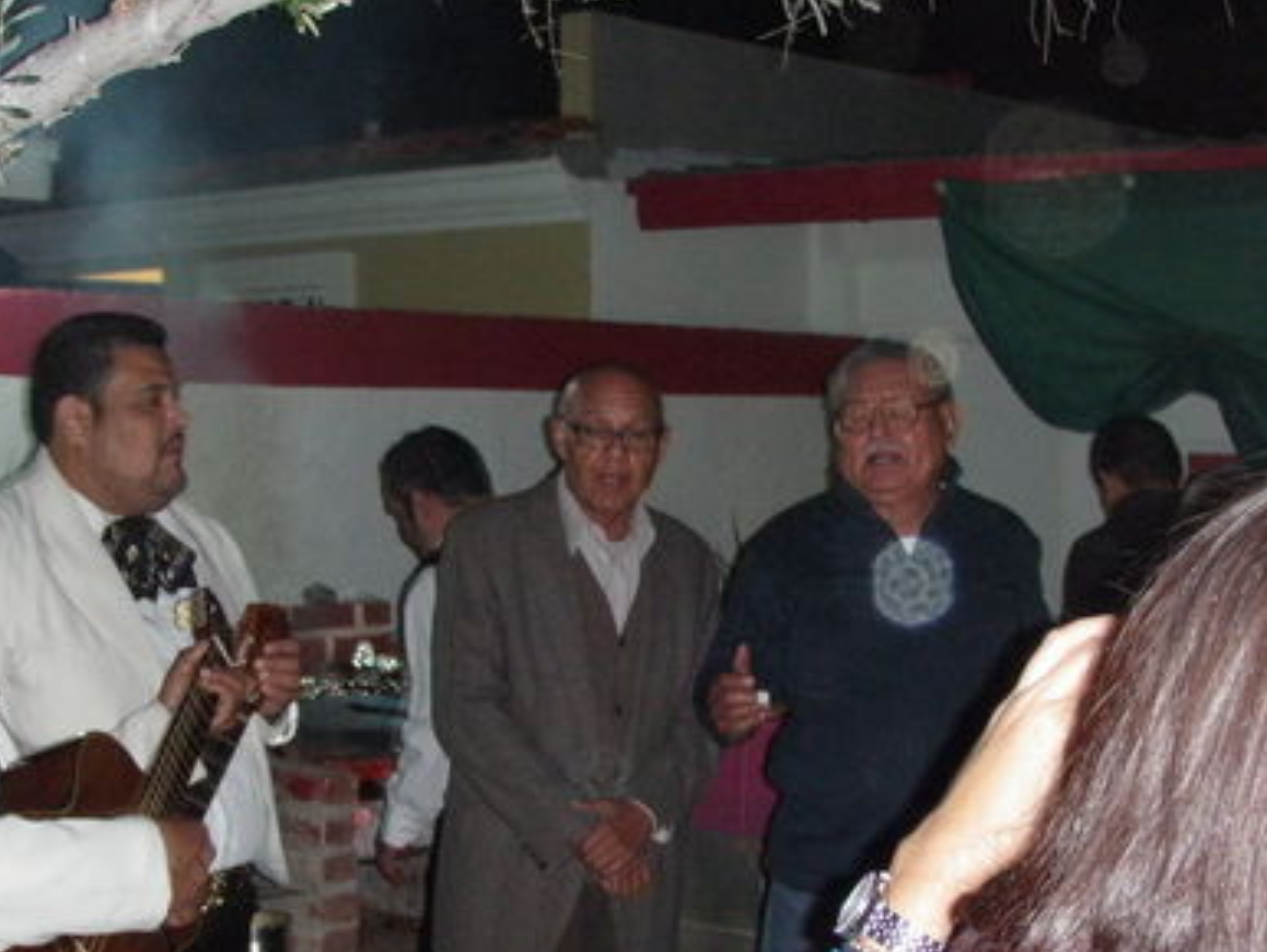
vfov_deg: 23.3
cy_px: 594
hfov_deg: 30.7
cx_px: 666
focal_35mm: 63
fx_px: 2307
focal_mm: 6.7
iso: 320
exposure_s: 1/30
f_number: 3.5
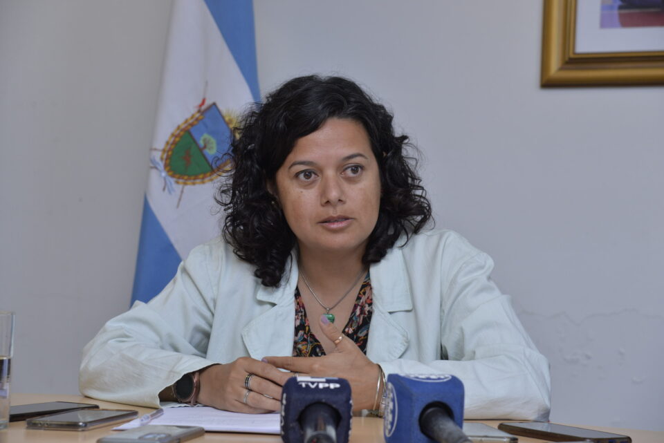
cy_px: 222
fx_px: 2214
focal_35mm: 120
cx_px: 332
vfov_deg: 11.4
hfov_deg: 17.1
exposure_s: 1/200
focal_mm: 120
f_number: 5.6
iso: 800
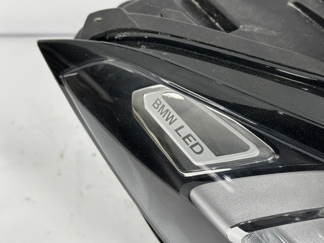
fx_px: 514
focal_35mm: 55
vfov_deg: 26.5
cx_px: 184
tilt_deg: -58.8
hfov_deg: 34.9
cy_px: 128
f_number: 1.78
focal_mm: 6.86
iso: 160
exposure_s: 1/100
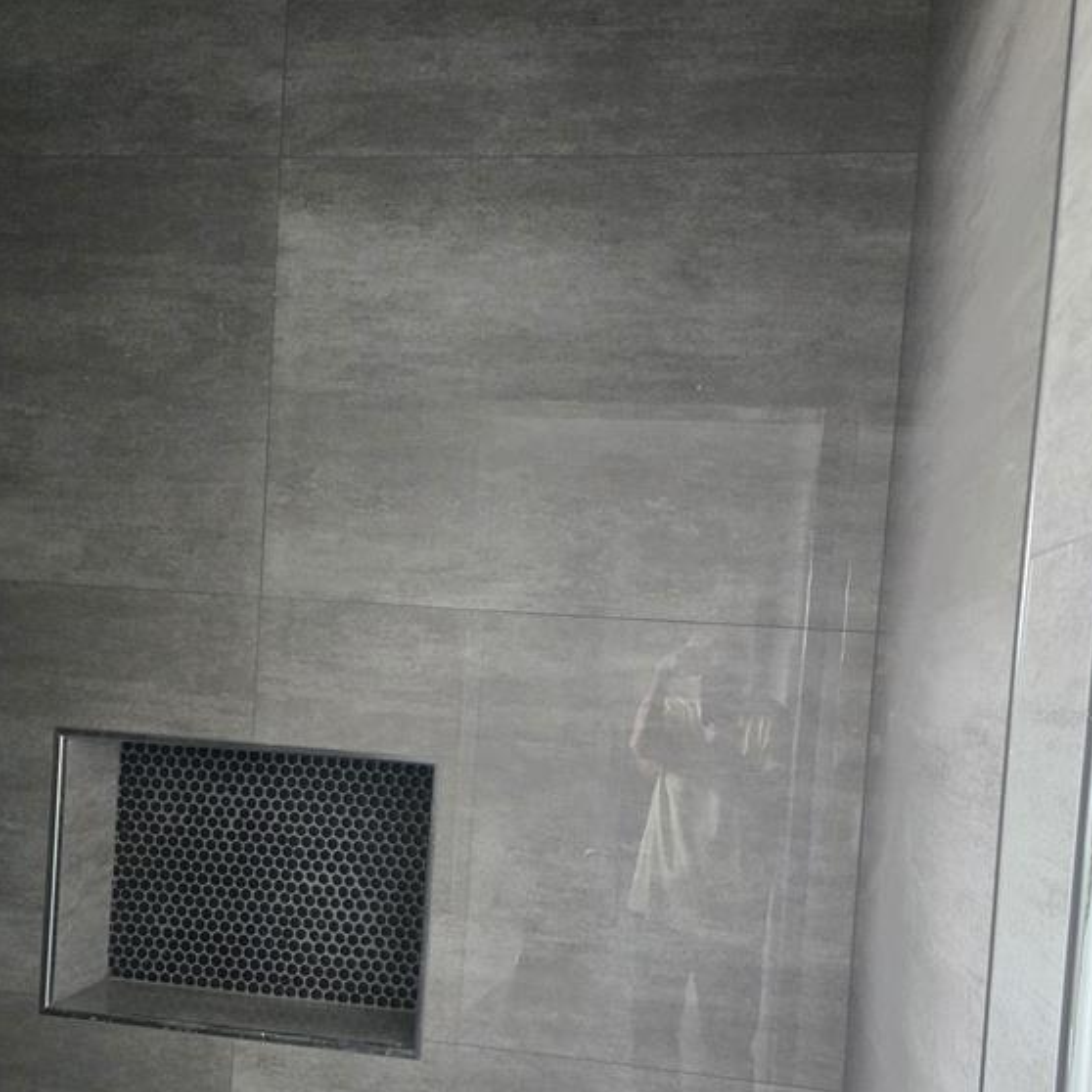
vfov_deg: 56.2
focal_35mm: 28
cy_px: 716
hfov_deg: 57.3
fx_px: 999
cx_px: 558
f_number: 1.8
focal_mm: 5.4
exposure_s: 1/60
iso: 640
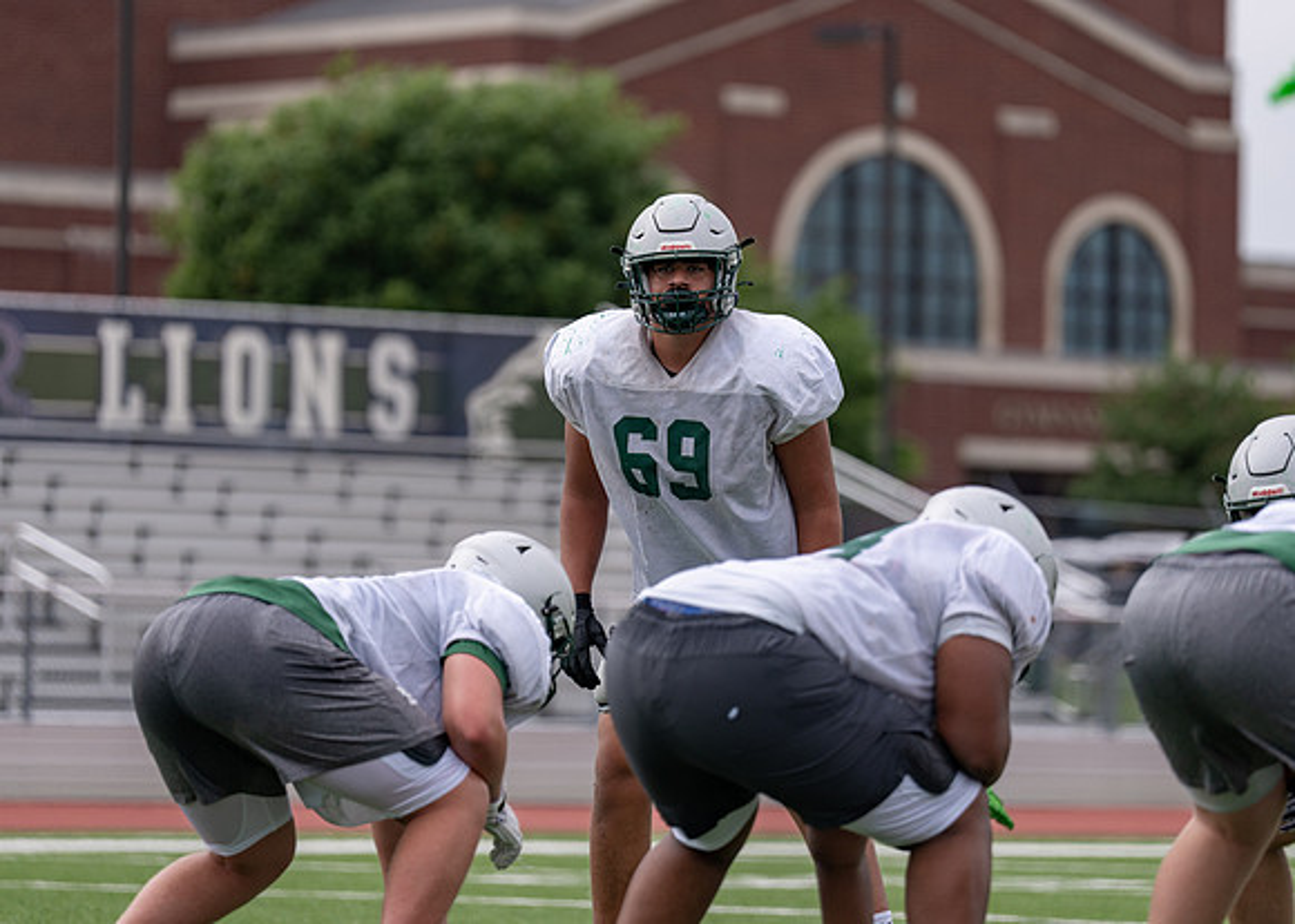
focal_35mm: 232
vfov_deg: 6.2
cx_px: 708
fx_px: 8518
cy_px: 347
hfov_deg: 8.7
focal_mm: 175
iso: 125
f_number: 2.8
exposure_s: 1/2500
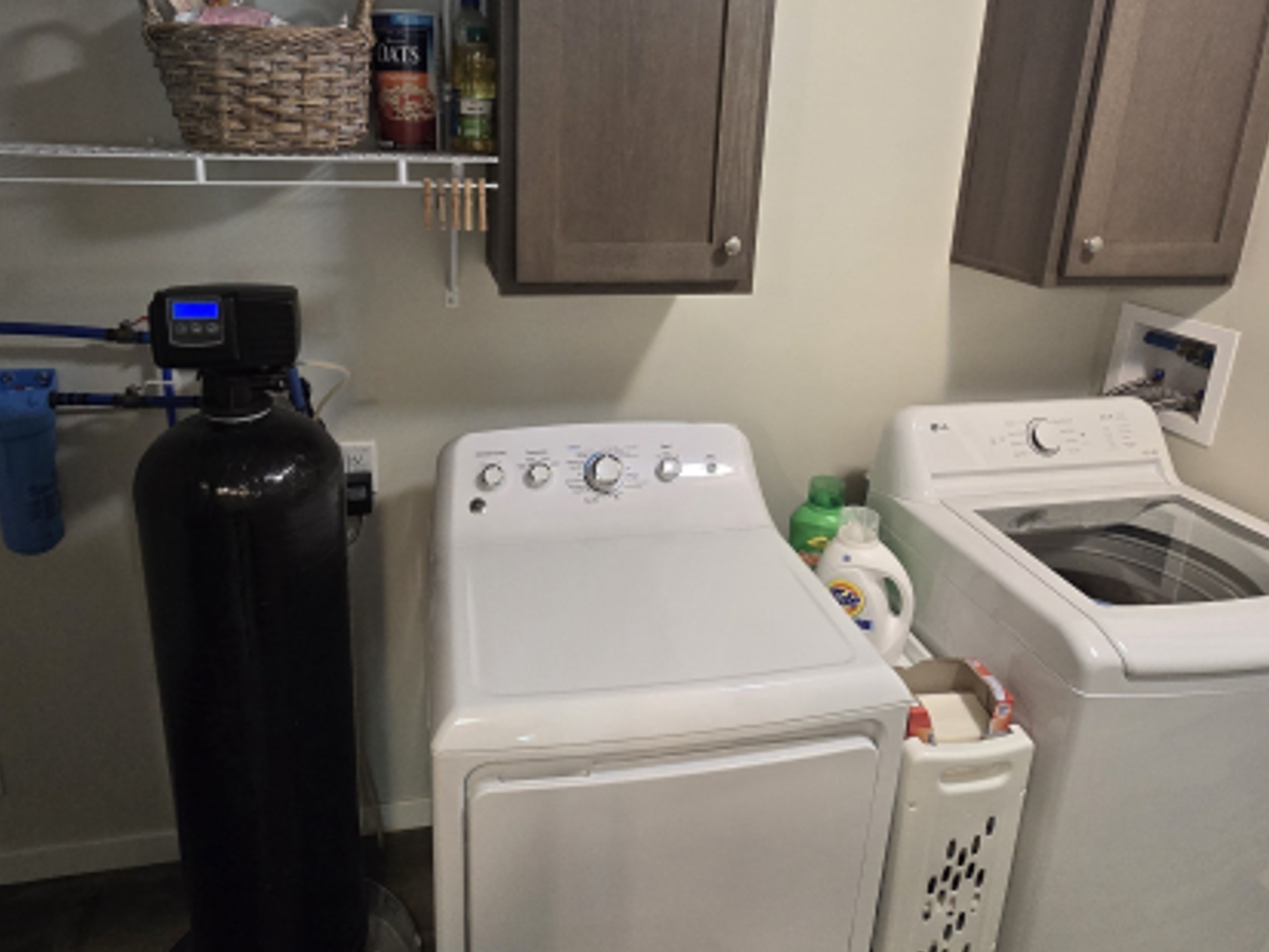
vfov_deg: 62.7
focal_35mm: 21
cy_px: 365
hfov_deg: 78.9
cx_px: 604
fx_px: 770
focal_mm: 2.2
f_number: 2.2
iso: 320
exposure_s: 1/60
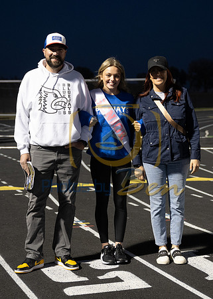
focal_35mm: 79
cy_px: 147
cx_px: 112
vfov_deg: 25.0
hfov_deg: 18.0
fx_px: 674
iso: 1600
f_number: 3.2
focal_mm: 49
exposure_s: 1/160
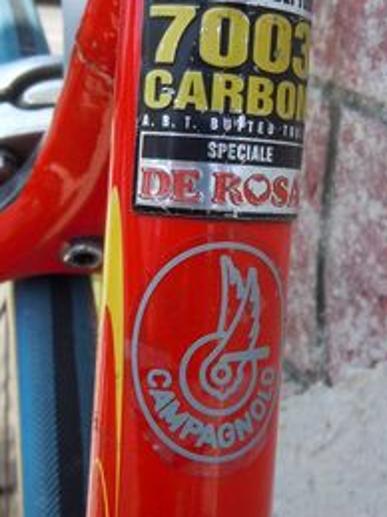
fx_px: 1014
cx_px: 239
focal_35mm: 68
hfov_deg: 21.6
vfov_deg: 28.5
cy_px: 193
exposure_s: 1/320
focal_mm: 5.9
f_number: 4
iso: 100
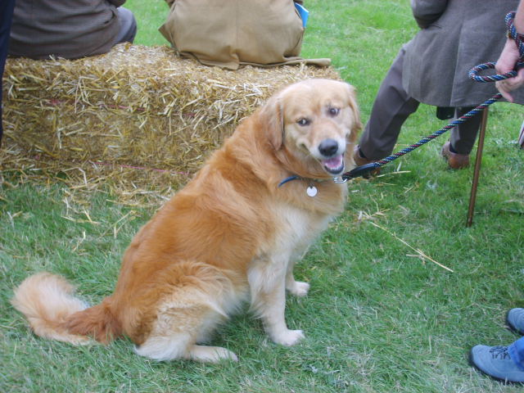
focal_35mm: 52
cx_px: 262
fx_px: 787
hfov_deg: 36.8
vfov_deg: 28.0
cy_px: 196
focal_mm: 8.7
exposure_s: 1/60
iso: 50
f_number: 3.3
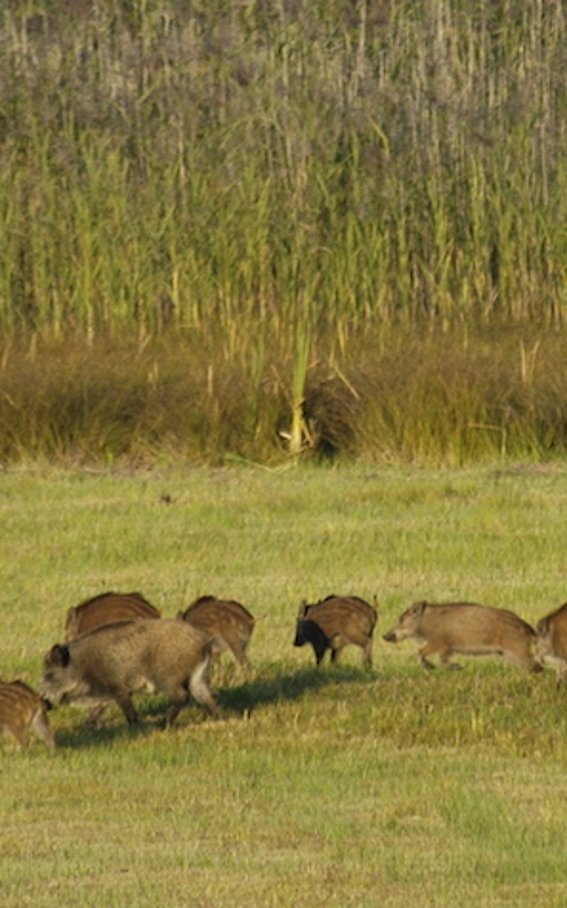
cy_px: 356
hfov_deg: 0.9
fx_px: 38187
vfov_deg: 1.4
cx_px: 426
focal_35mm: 1545
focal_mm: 400
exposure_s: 1/320
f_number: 5.6
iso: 200
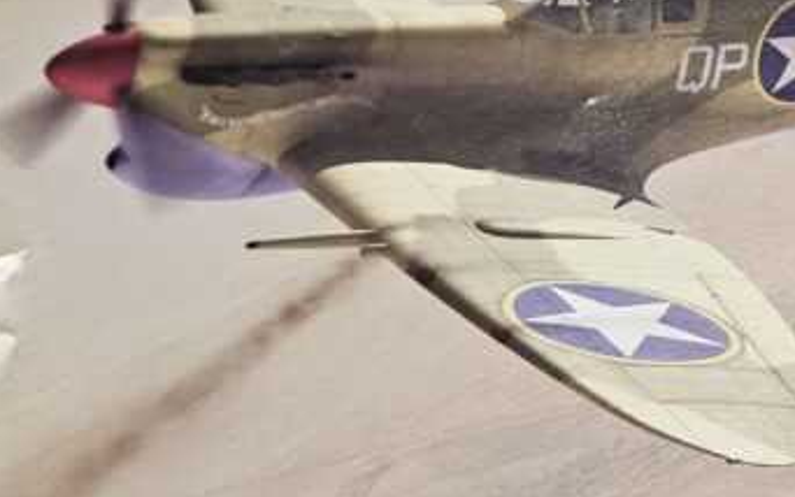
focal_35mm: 73
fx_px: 1582
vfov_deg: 17.9
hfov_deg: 25.7
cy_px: 207
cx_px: 911
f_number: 1.8
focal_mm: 5.4
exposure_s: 1/120
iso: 200
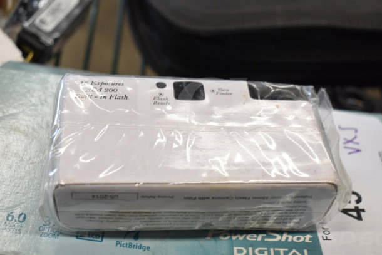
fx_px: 541
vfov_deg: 26.5
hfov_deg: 38.9
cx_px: 191
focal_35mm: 51
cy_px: 128
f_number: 4.5
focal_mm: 34
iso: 450
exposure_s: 1/50
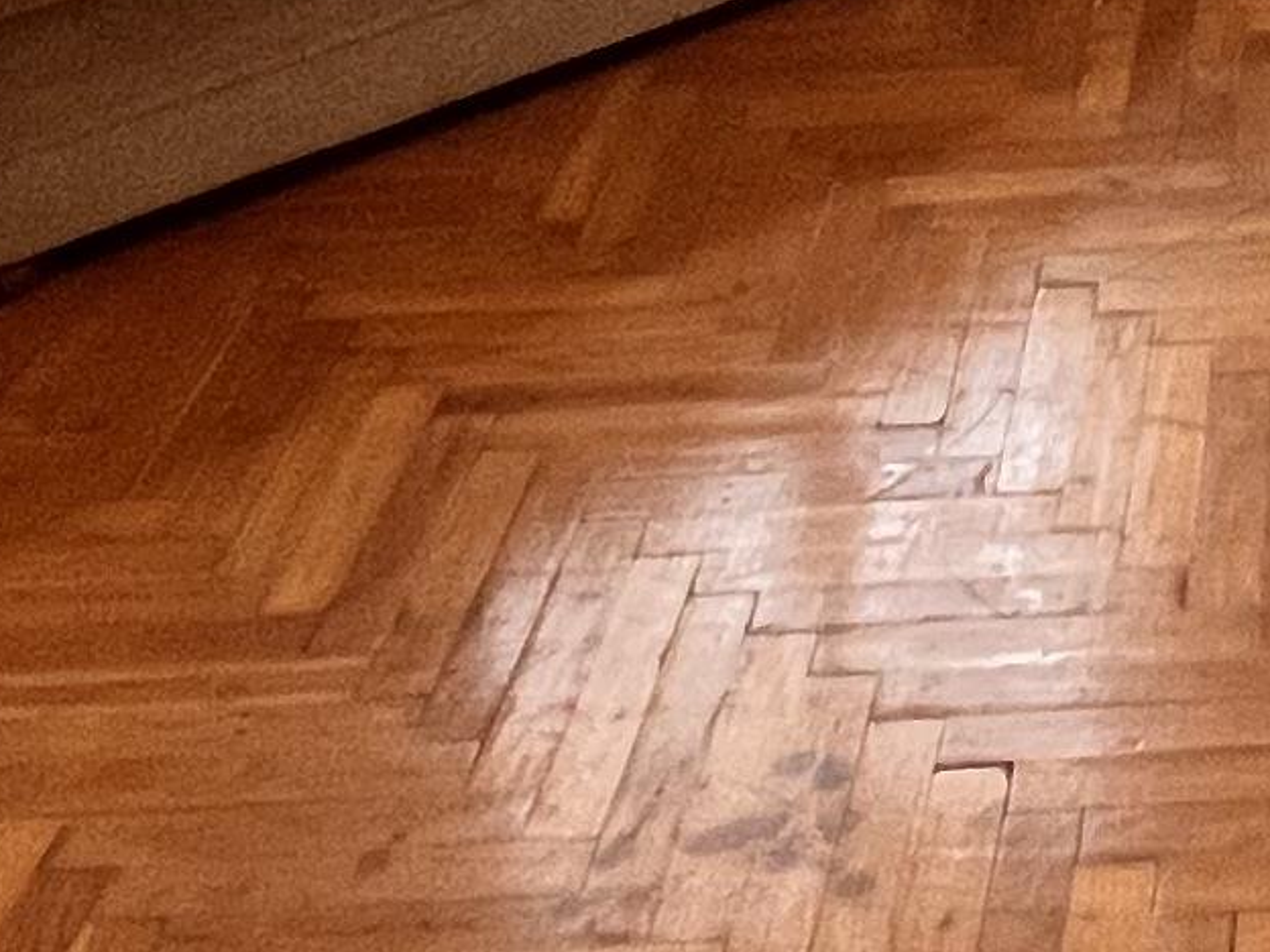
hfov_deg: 21.7
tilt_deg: -14.9
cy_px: -657
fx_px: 3082
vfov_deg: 15.5
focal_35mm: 84
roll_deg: +1.3
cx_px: 1500
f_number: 1.8
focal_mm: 1.57
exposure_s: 1/50
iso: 125
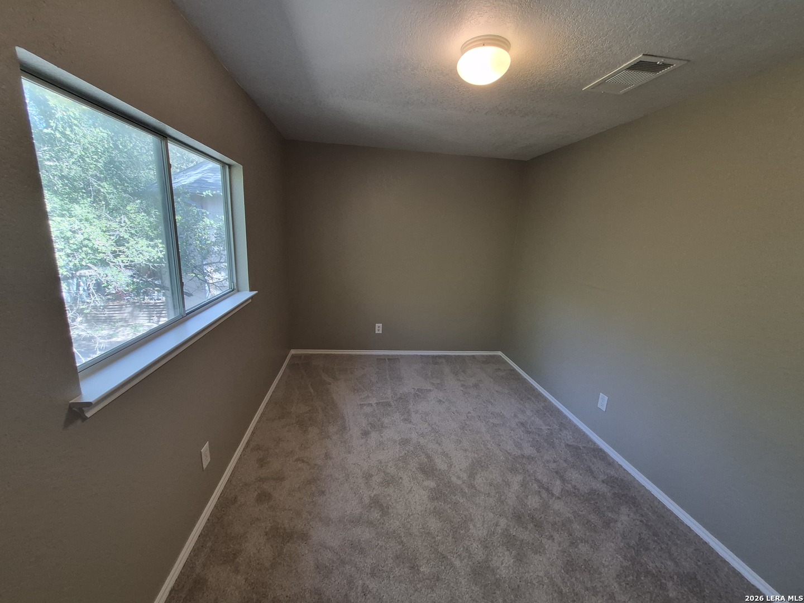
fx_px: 302
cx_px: 402
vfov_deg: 89.9
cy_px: 302
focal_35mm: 13
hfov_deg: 106.2
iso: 200
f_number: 2.2
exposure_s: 1/60
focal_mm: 1.74
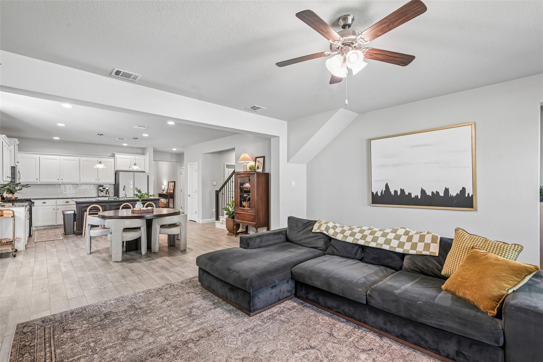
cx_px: 272
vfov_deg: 72.0
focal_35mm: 16
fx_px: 249
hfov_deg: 95.0
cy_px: 181
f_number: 8
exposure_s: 1/8
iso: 400
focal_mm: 16.5
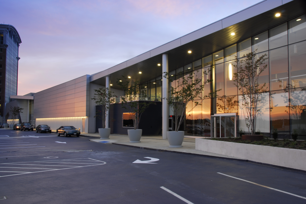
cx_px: 153
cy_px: 102
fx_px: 280
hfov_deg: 57.2
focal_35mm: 33
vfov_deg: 40.0
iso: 100
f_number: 25
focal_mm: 22
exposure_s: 3
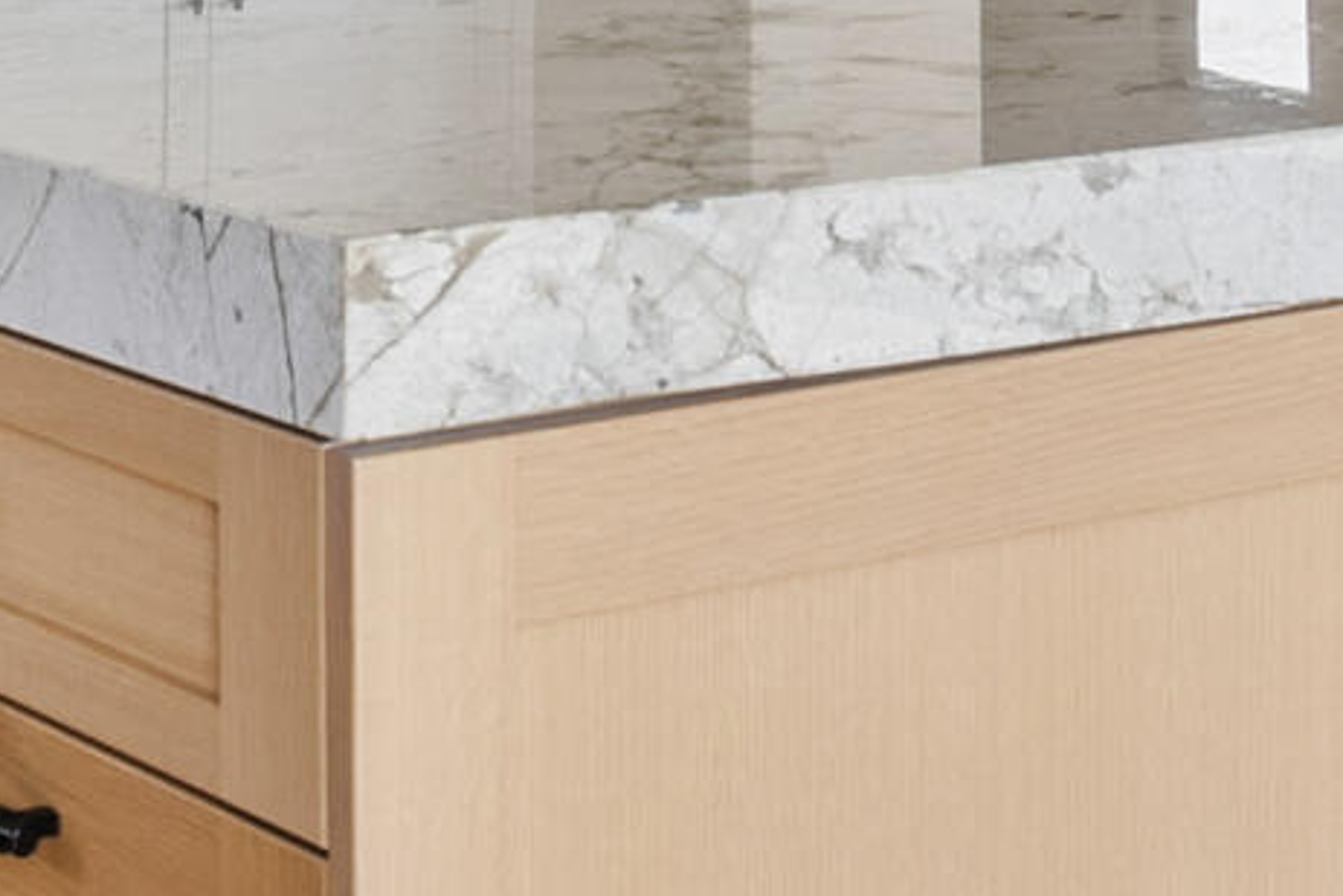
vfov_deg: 10.5
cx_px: 336
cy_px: -723
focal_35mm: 123
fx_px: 4590
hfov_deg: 16.6
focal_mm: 19
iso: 100
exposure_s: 1/10
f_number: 8
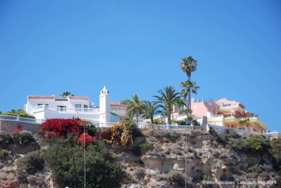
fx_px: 821
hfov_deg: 19.4
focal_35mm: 105
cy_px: 94
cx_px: 140
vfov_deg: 13.1
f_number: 5.6
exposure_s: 1/500
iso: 160
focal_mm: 70
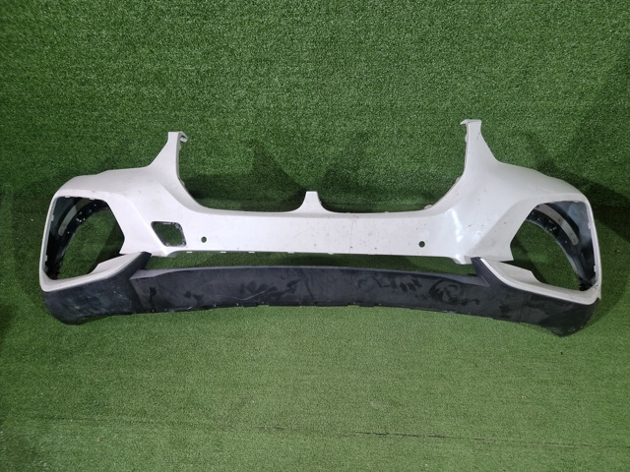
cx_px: 315
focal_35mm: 23
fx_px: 419
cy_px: 236
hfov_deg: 73.9
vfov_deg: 58.9
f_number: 1.8
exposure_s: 1/100
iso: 50
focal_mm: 5.4
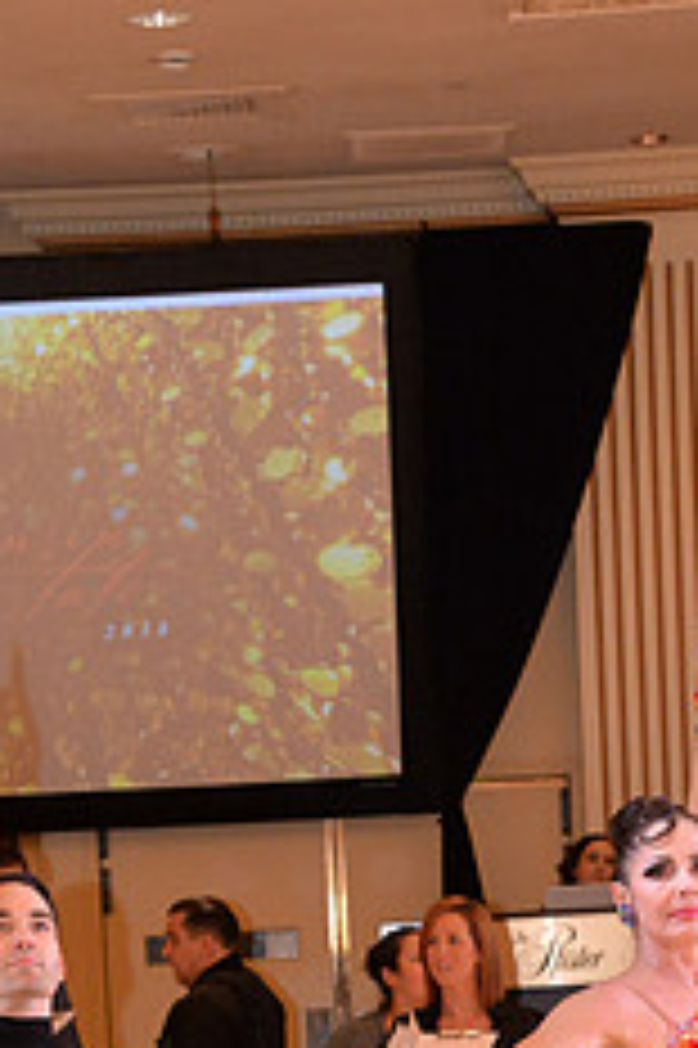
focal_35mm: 174
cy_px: 1228
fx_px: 5068
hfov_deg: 7.9
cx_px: 322
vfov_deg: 11.6
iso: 4000
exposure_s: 1/250
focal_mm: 70
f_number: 6.3
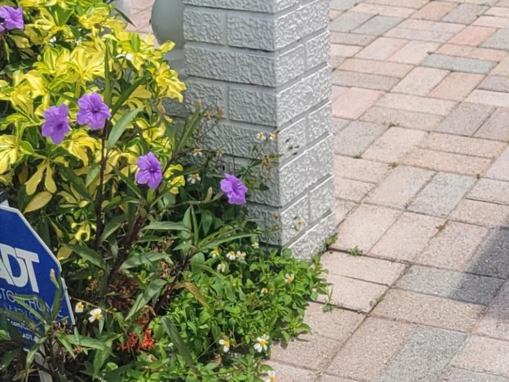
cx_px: 390
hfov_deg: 20.1
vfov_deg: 13.9
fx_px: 1426
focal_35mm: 97
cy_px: -261
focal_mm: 5.4
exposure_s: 1/2828
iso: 40
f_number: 1.8
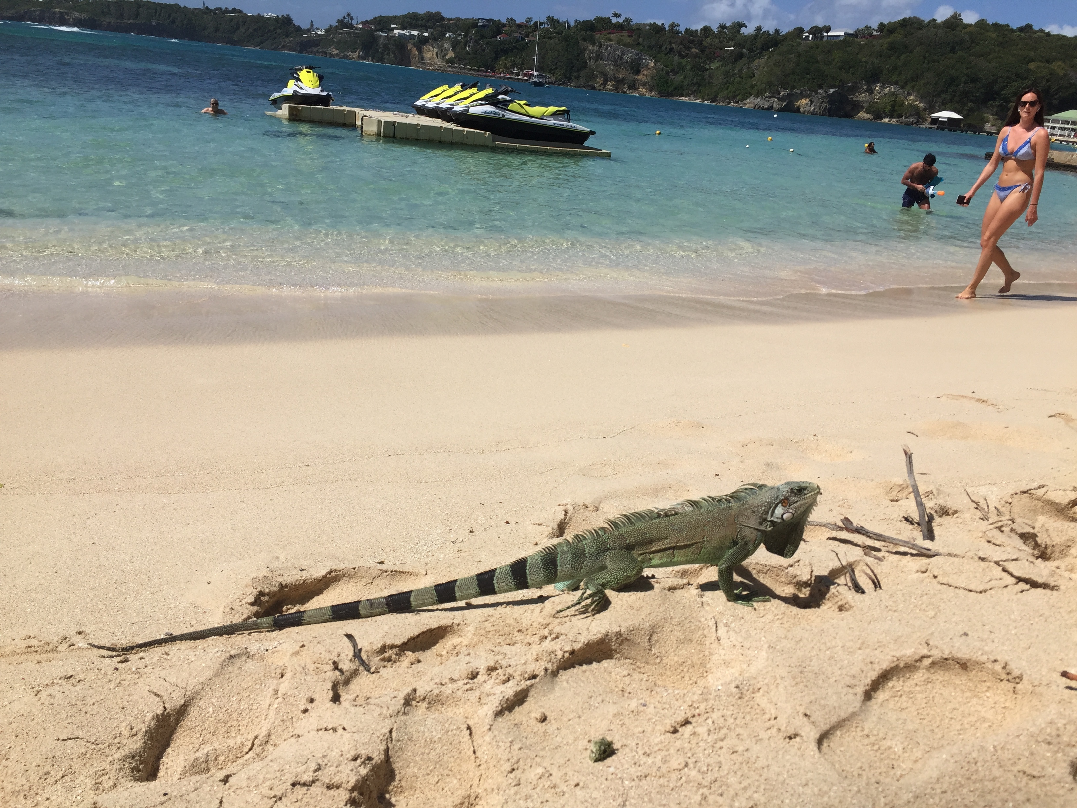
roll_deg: -7.2
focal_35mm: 29
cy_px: 404
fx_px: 902
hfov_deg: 61.7
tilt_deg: -18.9
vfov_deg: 48.2
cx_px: 538
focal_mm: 4.15
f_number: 2.2
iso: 32
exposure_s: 1/4950
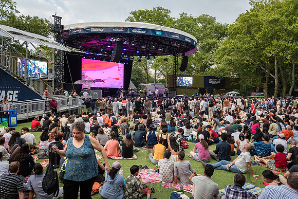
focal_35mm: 28
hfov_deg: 65.4
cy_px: 100
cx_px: 149
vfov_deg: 46.4
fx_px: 232
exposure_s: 1/640
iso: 2000
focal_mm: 28
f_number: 4
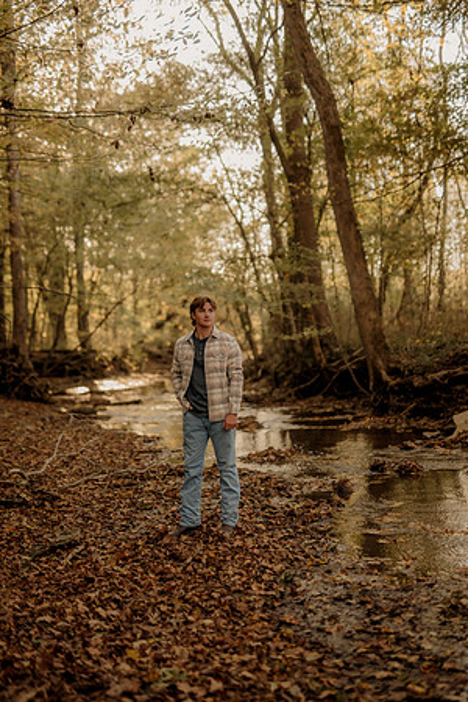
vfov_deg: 39.6
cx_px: 234
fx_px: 975
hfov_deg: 27.0
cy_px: 351
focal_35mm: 50
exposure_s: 1/400
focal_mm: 50
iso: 200
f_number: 1.4
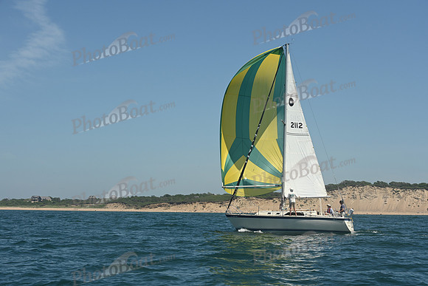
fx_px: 832
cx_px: 214
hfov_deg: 28.8
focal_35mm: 70
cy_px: 143
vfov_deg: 19.5
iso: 320
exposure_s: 1/1000
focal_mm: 70
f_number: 9
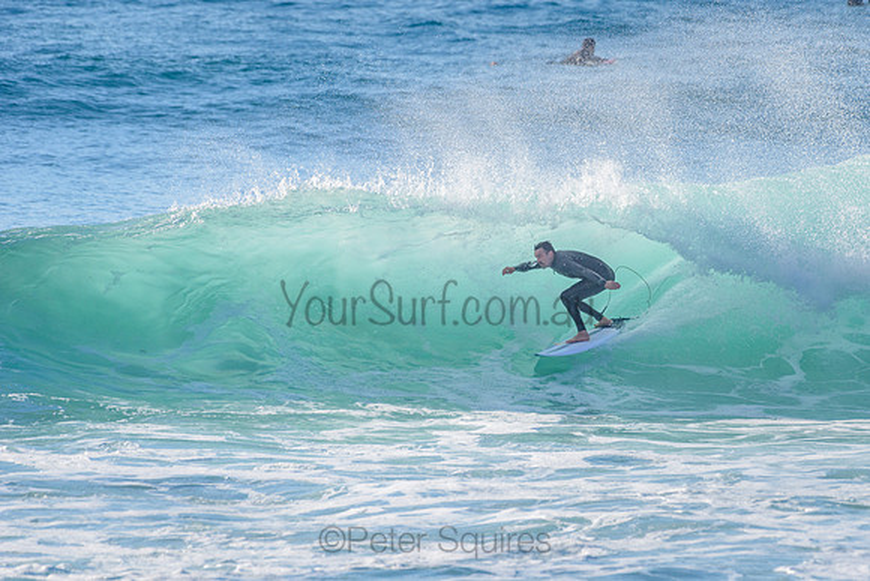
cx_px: 533
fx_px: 14822
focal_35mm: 613
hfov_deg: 3.4
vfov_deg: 2.2
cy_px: 261
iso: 180
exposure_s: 1/2000
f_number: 5.6
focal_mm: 500
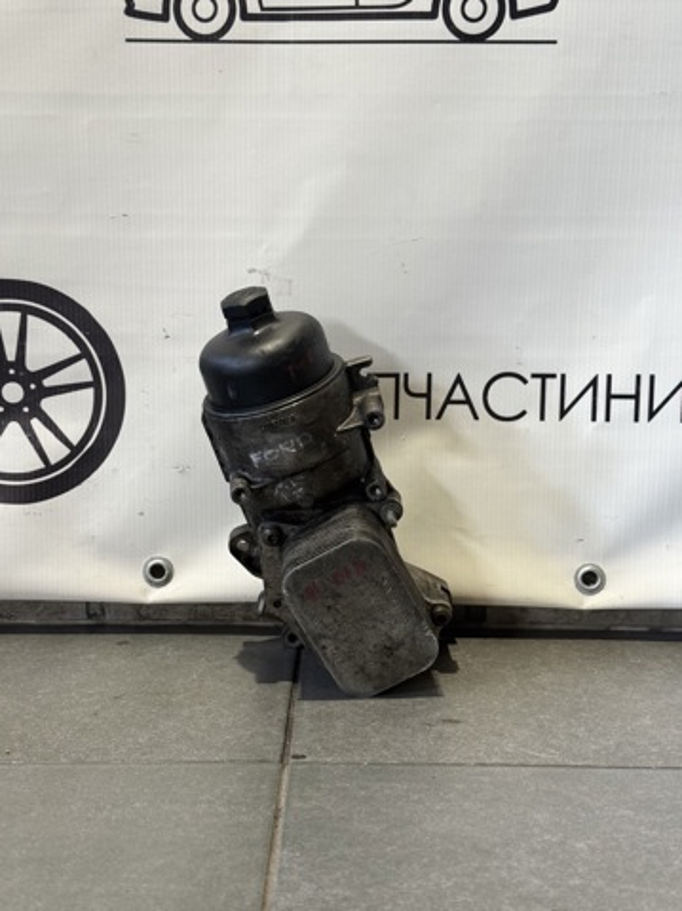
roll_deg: -1.2
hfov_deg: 30.2
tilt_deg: -9.1
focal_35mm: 48
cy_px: 456
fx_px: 1263
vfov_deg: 39.7
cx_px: 341
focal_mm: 6.76
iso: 250
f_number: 1.78
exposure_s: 1/50
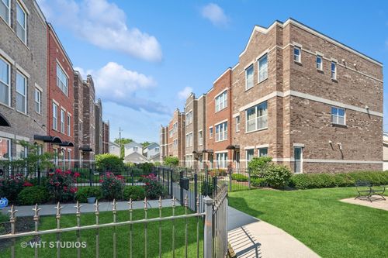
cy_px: 129
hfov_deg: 104.3
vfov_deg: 81.2
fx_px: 151
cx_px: 194
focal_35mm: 14
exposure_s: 1/45
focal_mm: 14
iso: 200
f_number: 9.5
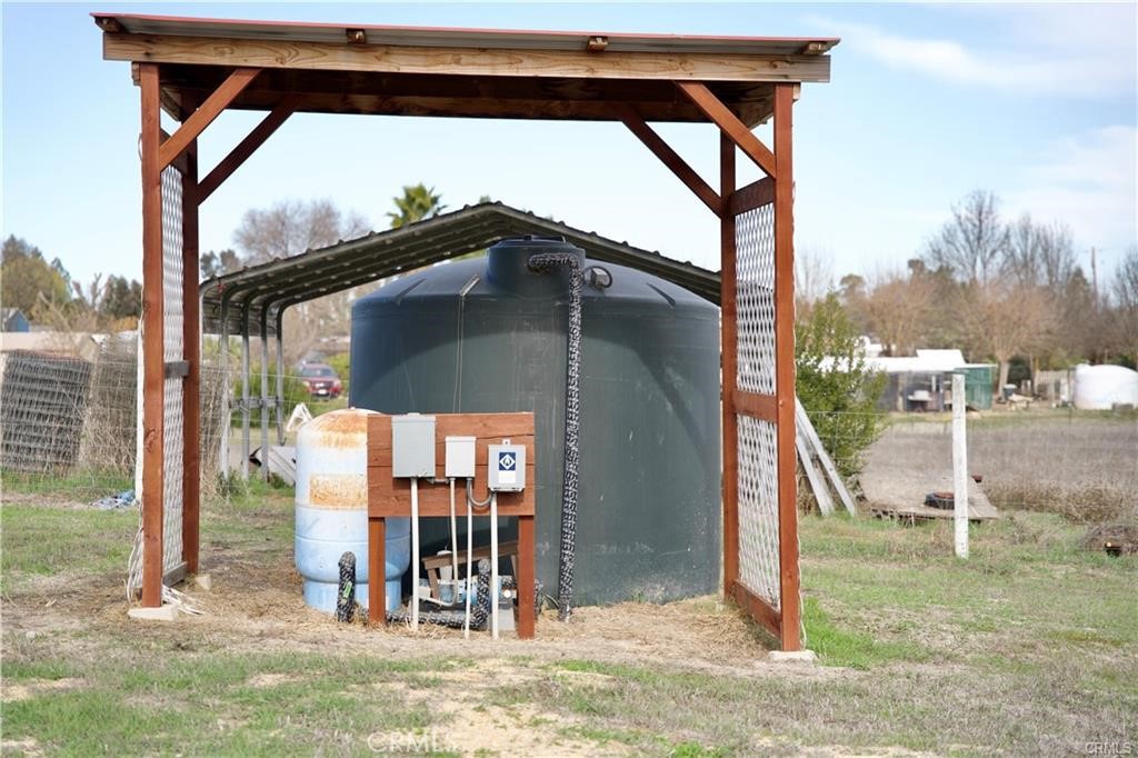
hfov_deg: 28.9
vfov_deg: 19.4
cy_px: 379
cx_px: 569
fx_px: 2212
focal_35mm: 70
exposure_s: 1/640
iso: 100
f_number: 2.8
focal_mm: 70
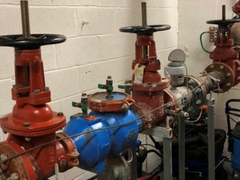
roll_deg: +3.4
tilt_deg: -12.1
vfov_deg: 30.3
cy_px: 86
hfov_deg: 39.7
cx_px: 121
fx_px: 333
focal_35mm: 48
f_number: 1.8
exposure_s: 1/15
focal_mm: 3.99
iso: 80
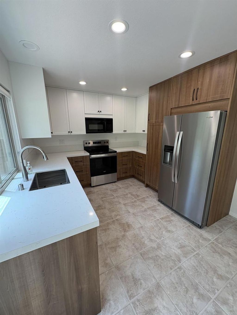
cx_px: 118
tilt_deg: -12.6
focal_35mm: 14
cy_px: 158
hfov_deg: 85.7
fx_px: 128
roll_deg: +0.3
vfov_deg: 102.1
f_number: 2.2
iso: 100
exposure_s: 1/120
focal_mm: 2.22
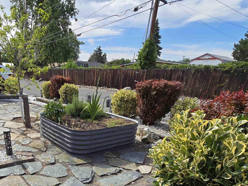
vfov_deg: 54.7
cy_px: 150
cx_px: 72
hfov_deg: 70.4
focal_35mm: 23
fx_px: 165
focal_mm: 2.2
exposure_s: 1/1723
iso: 50
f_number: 2.2
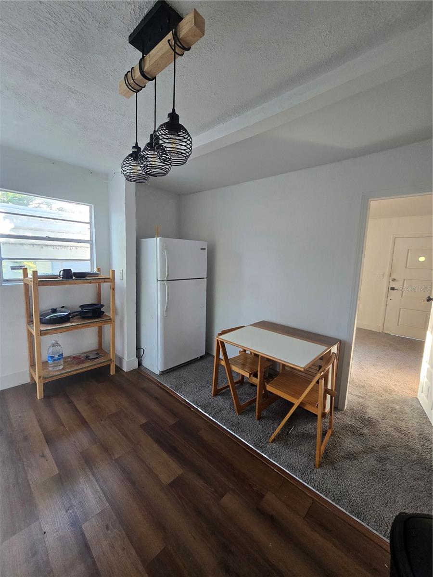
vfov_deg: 106.2
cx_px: 216
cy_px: 288
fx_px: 217
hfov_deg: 89.9
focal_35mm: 13
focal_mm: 2.2
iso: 200
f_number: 2.2
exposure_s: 1/60
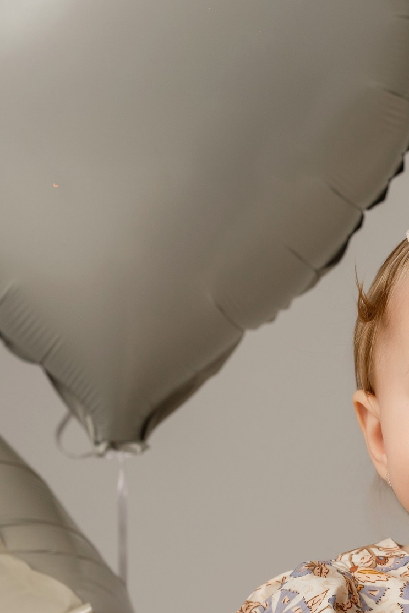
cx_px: 539
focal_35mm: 262
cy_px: 711
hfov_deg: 5.2
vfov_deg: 7.8
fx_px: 4463
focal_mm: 76
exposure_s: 1/160
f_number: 5
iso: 100
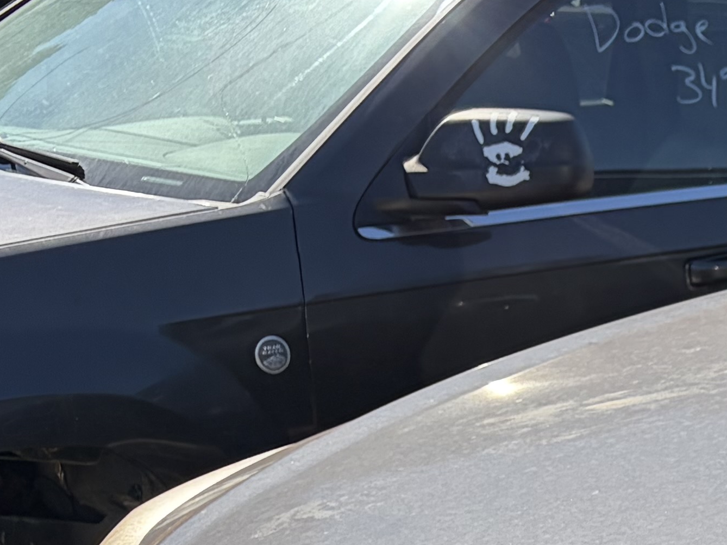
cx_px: 1233
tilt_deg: -12.8
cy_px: 740
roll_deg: -4.1
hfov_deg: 15.6
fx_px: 2331
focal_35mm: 111
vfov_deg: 12.8
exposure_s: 1/1953
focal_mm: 5.96
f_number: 1.6
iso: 64
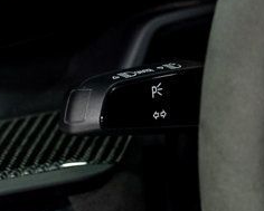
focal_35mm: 216
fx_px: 1688
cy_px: 152
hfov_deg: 8.8
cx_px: -107
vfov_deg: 7.2
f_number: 4
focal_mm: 53
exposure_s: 1/60
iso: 3200
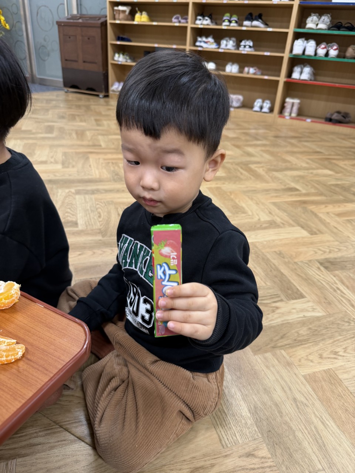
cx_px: 178
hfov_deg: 56.8
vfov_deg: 71.6
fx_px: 328
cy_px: 236
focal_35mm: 24
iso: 160
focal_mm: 6.76
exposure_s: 1/60
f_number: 1.78
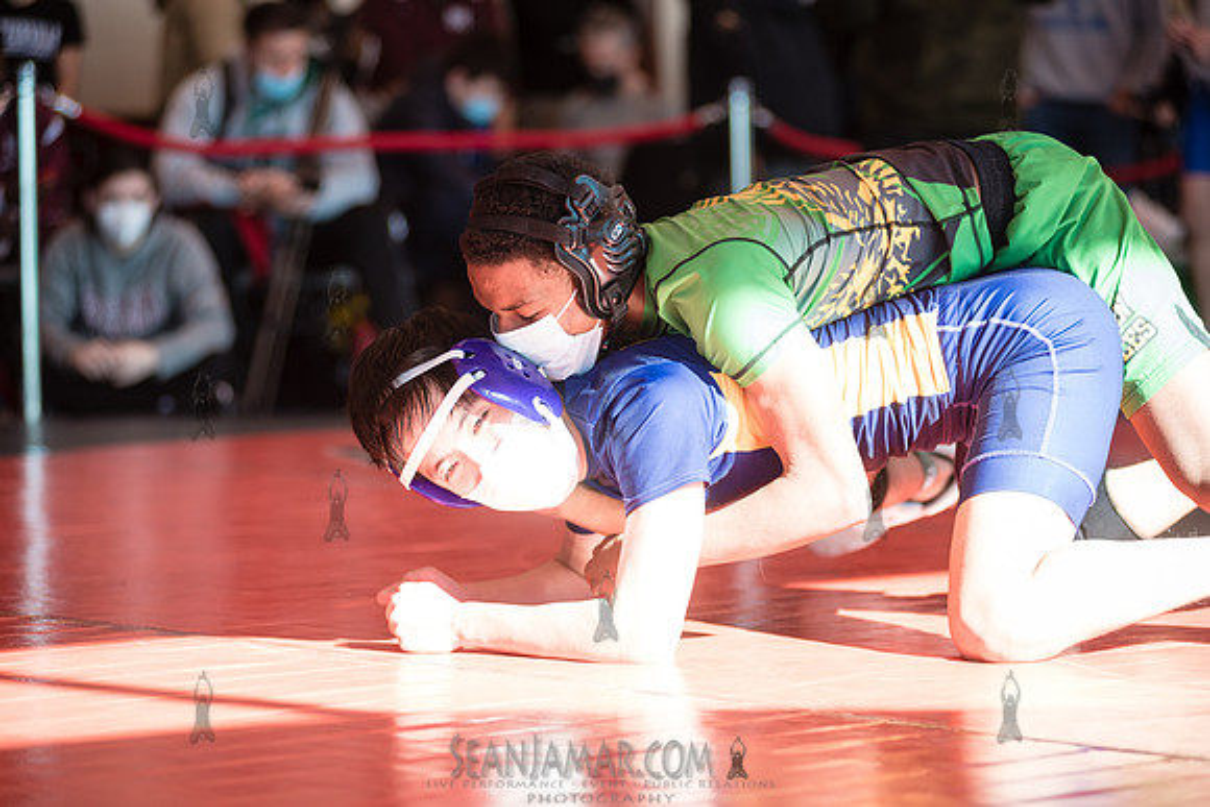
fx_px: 4034
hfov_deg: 17.1
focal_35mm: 120
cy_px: 404
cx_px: 605
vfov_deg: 11.4
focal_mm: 120
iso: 400
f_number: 3.5
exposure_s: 1/400
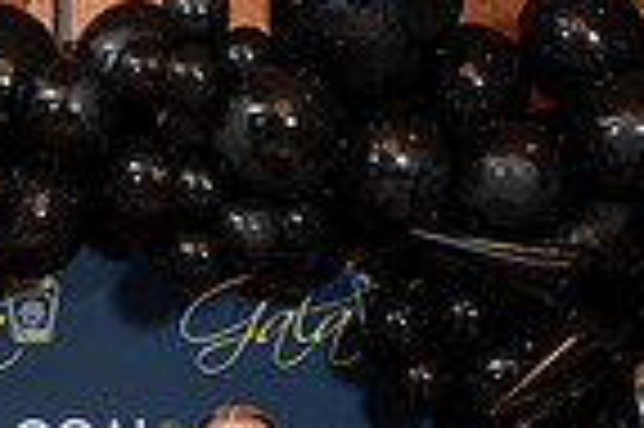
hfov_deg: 17.0
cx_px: -131
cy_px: 683
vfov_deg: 11.3
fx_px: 2055
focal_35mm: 115
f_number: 4.5
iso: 2000
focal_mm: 28
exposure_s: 1/200
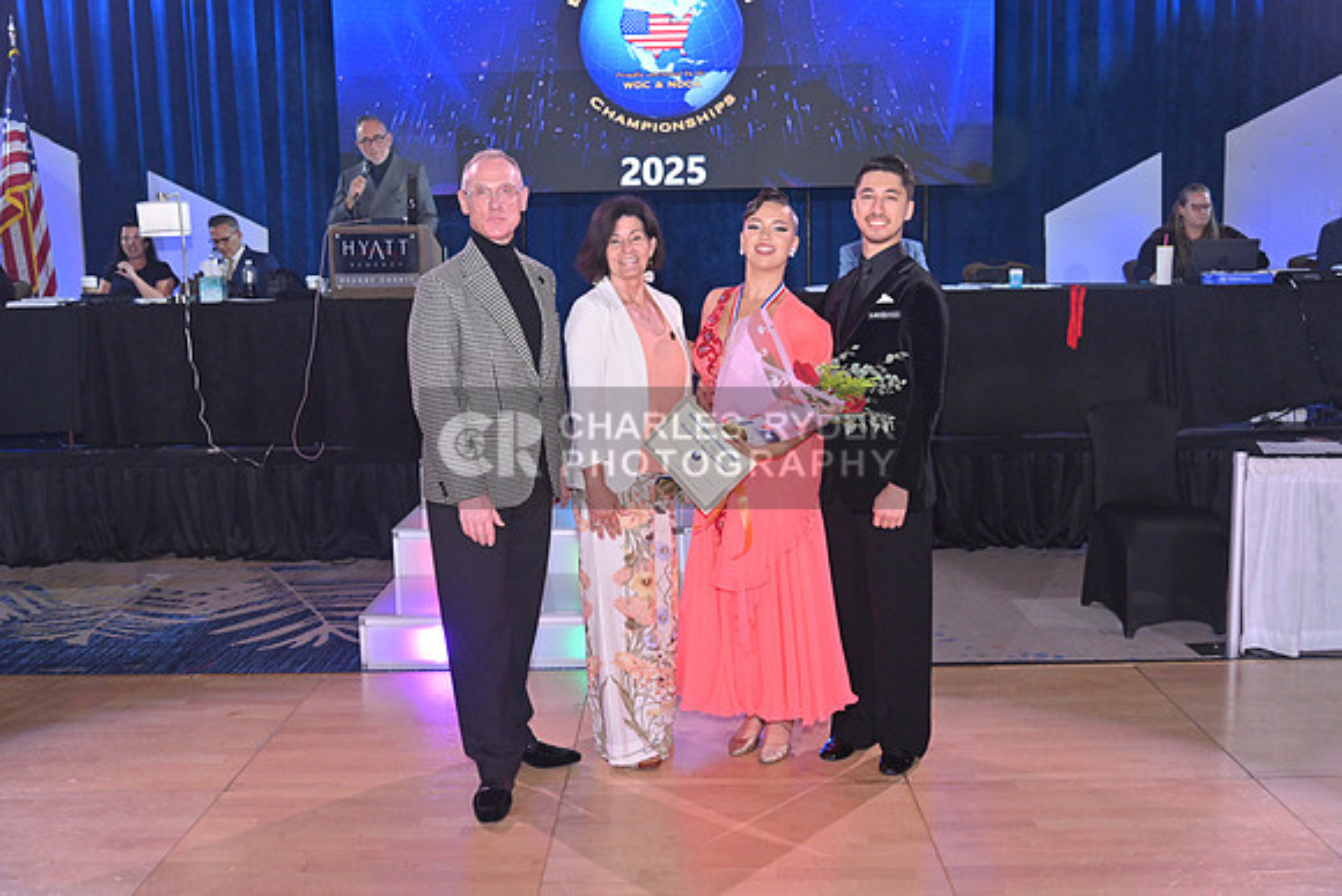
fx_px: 1193
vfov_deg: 41.1
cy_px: 448
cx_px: 671
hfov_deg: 58.7
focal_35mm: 32
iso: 2000
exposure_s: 1/400
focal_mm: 32
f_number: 6.3
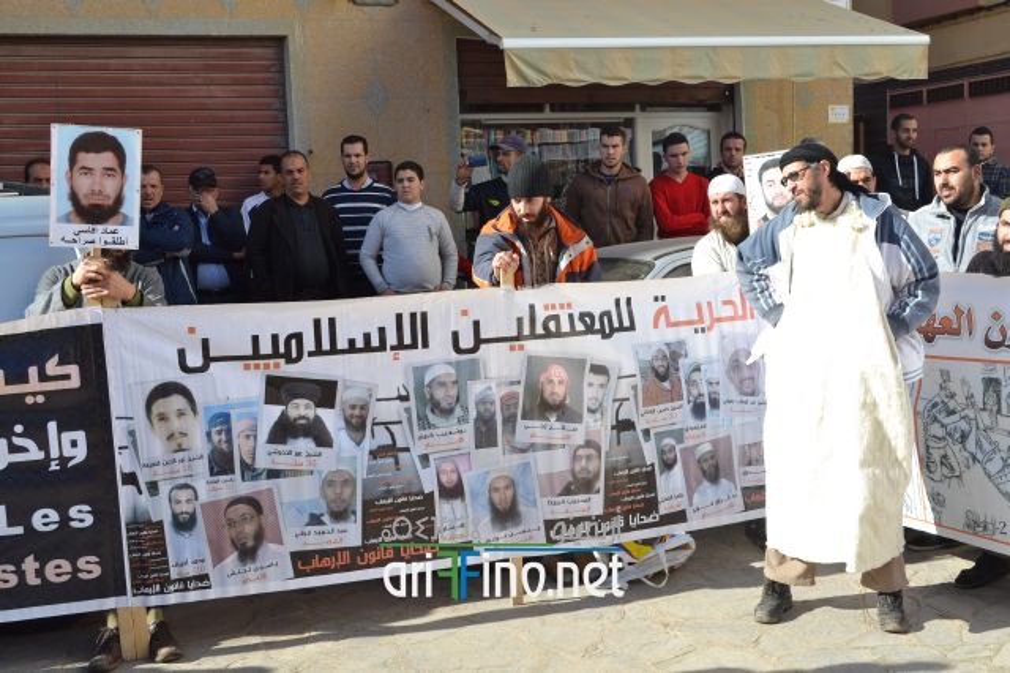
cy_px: 336
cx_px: 505
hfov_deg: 45.0
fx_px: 1220
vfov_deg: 30.8
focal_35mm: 44
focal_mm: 29
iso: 100
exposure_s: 1/250
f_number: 8
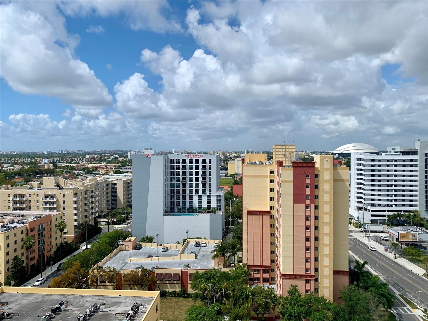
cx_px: 214
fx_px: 321
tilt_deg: +0.3
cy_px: 160
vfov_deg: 53.1
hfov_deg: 67.3
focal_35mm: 26
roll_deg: -0.6
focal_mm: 4.25
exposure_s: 1/4673
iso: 25
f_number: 1.8
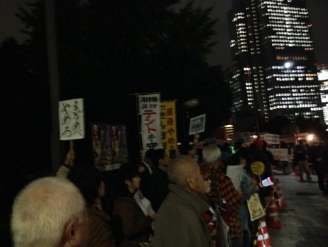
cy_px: 124
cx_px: 164
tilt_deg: +10.8
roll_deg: +5.7
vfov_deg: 43.0
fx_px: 313
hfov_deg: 55.3
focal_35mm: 33
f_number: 2.4
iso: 1600
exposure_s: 1/15
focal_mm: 4.12
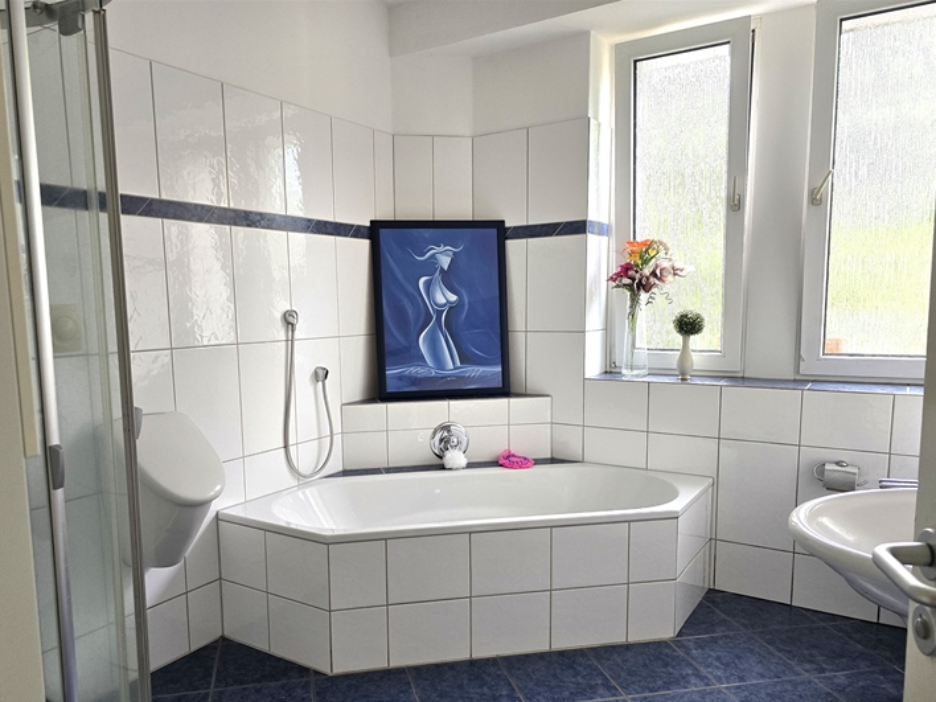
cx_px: 411
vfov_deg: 52.9
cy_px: 395
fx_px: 703
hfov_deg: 67.1
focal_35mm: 26
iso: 200
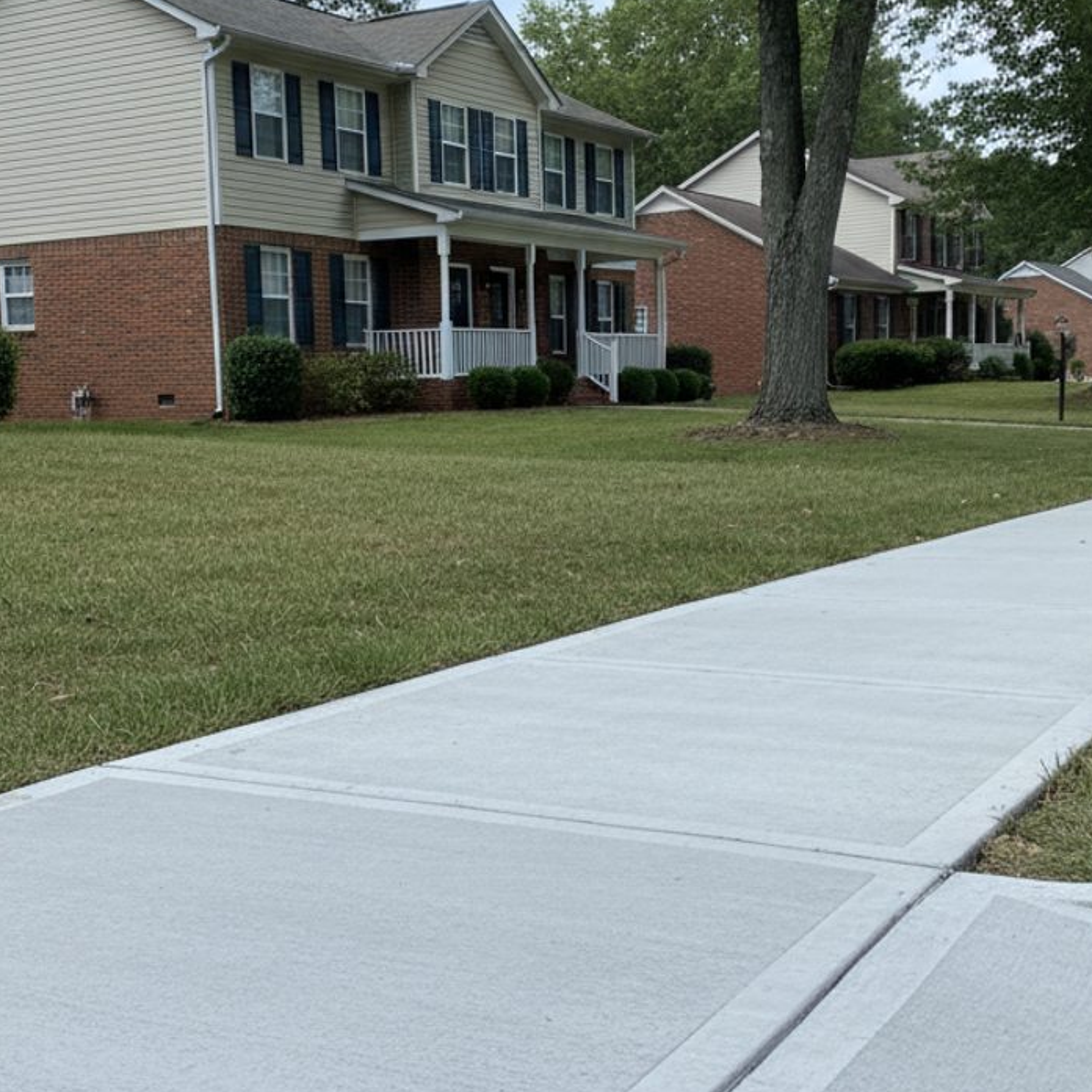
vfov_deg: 47.1
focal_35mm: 35
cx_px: 573
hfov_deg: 47.2
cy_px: 614
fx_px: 1249
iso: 1305
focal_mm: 6.4
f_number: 1.8
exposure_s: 1/696
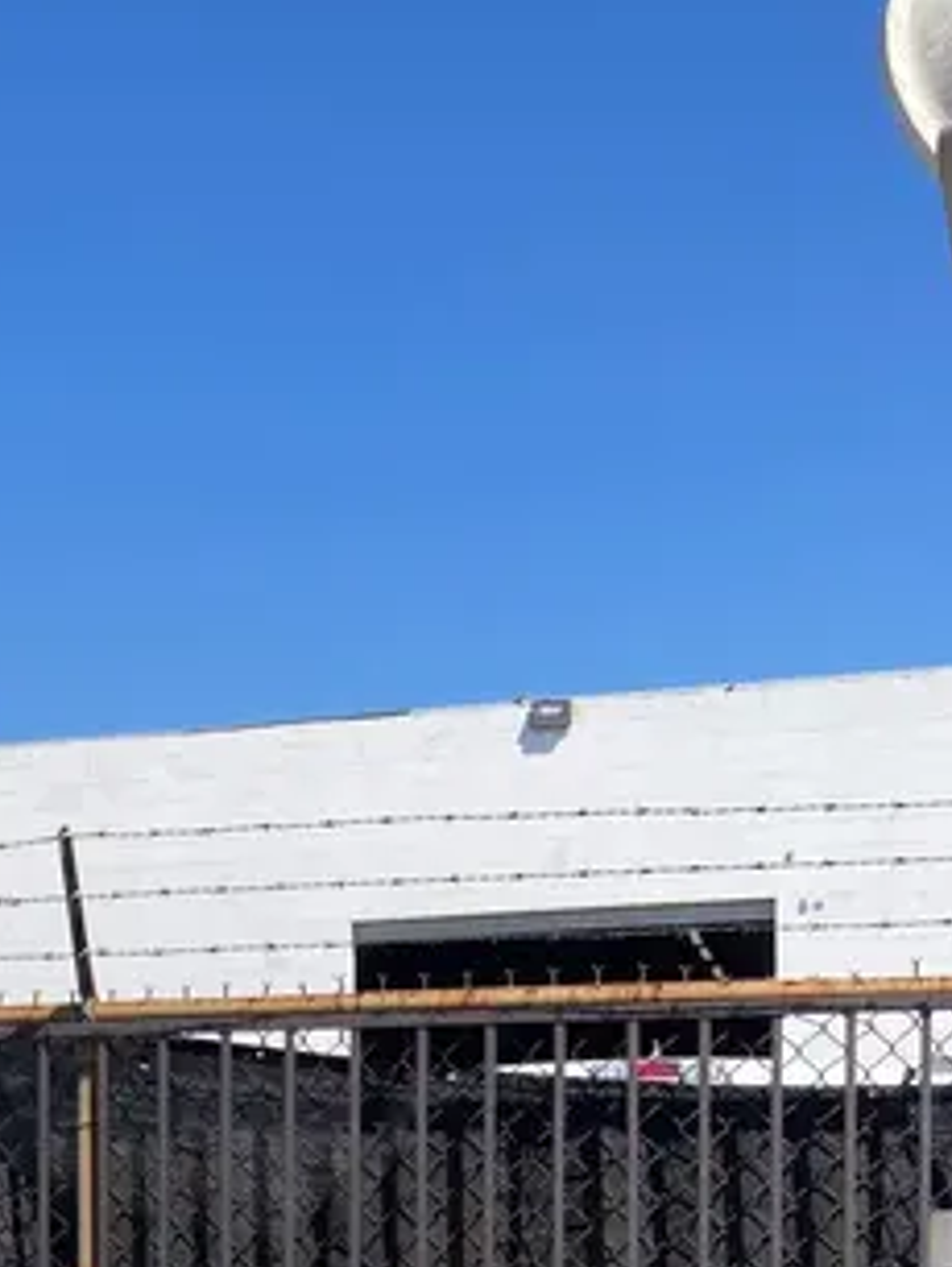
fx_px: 2453
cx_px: -120
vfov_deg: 27.1
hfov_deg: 20.8
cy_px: 1315
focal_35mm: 67
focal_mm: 3.99
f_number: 1.8
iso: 20
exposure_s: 1/2703
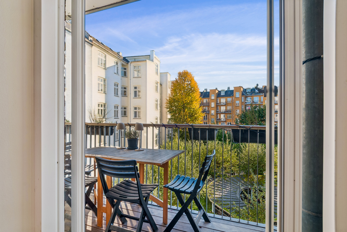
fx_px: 173
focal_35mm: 18
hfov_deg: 90.0
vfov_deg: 67.4
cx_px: 174
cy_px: 116
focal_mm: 12
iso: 200
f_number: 10
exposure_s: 1/20
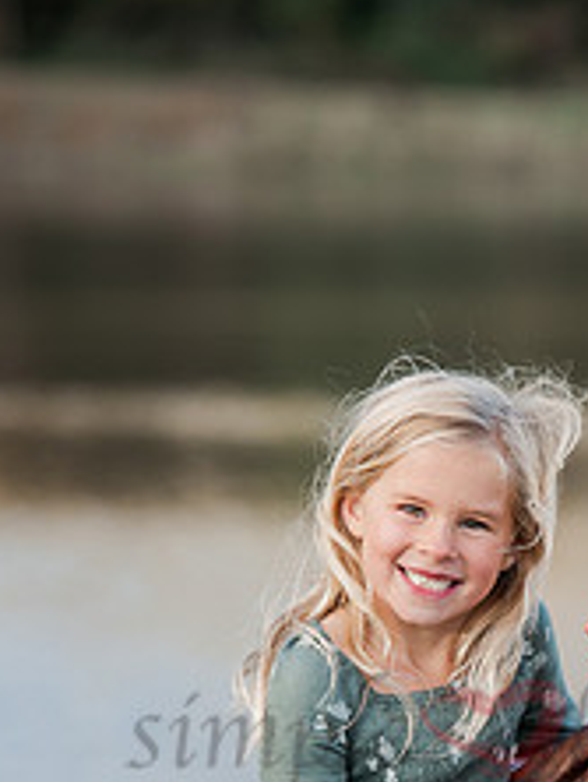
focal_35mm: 331
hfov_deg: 4.5
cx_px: 518
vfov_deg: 6.0
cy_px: 729
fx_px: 7482
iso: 400
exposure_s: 1/640
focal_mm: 170
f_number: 4
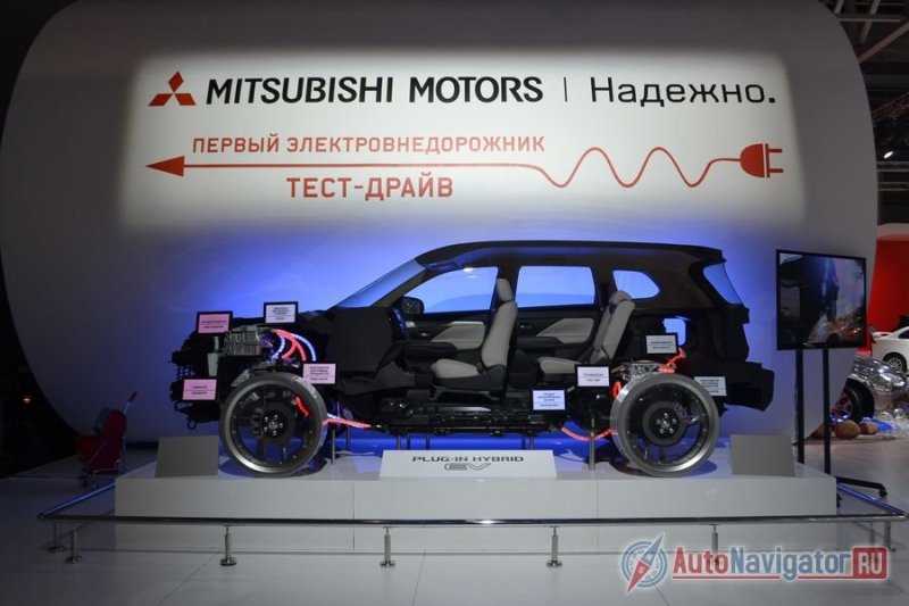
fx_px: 757
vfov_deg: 43.6
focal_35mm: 30
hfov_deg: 61.9
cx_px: 454
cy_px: 303
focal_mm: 20
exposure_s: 1/125
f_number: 5.6
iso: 400
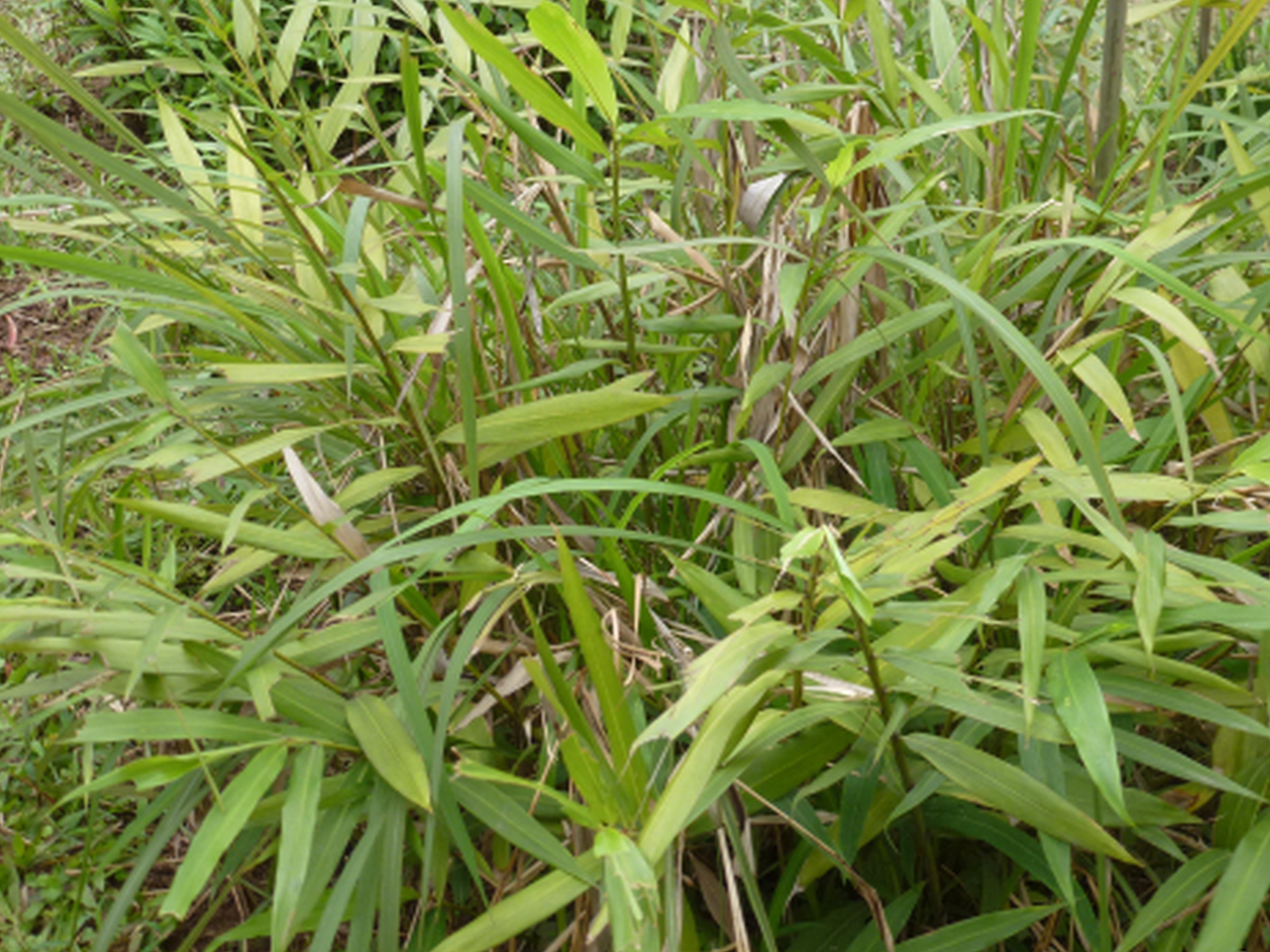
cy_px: 401
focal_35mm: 57
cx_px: 646
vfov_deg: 25.6
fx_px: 2091
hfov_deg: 33.8
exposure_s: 1/80
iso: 160
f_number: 4.1
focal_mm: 8.7
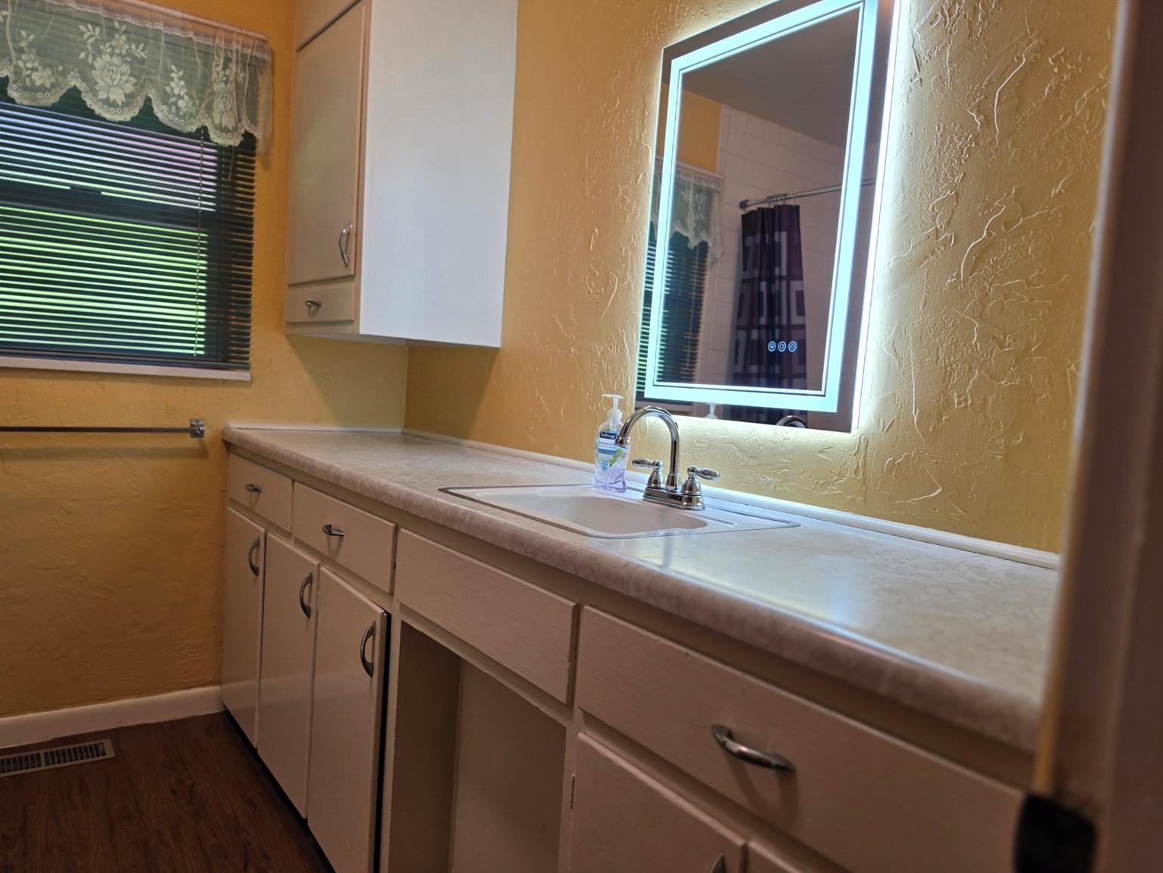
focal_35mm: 24
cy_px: 454
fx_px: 806
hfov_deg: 71.6
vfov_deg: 56.8
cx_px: 606
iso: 25
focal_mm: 6.5
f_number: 1.4
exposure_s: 1/120
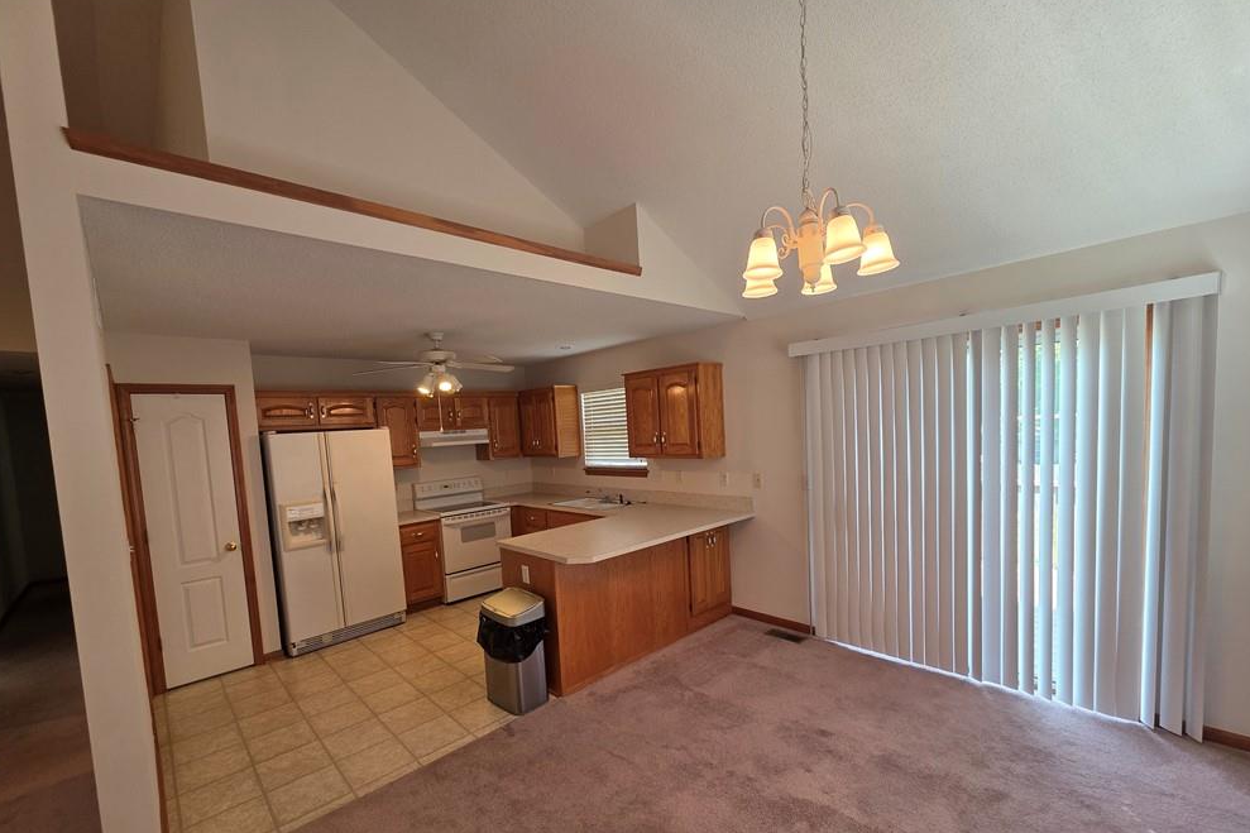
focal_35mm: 14
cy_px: 470
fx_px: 486
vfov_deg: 80.8
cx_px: 616
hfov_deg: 104.3
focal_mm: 2.2
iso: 100
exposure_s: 1/120
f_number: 1.9
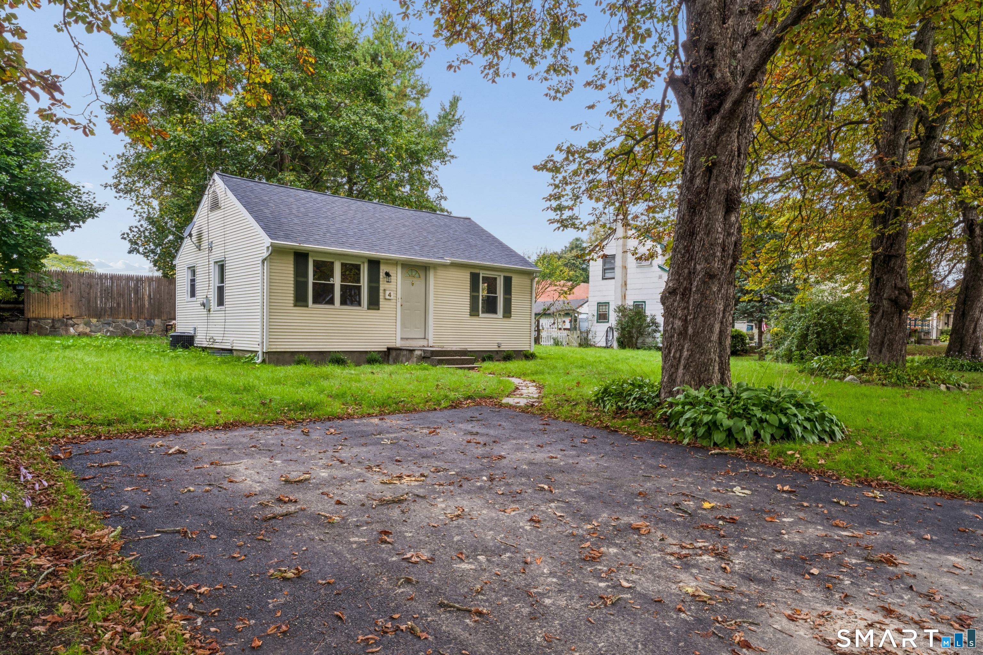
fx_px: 587
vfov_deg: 58.3
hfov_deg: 79.9
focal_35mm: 22
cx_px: 492
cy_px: 328
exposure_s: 1.6
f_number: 22
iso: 100
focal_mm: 21.5
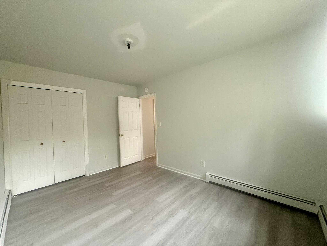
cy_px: 123
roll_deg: +1.4
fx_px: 132
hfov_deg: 102.1
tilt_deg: -0.6
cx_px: 164
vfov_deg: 85.7
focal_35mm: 14
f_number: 2.2
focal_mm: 2.22
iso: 400
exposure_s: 1/60
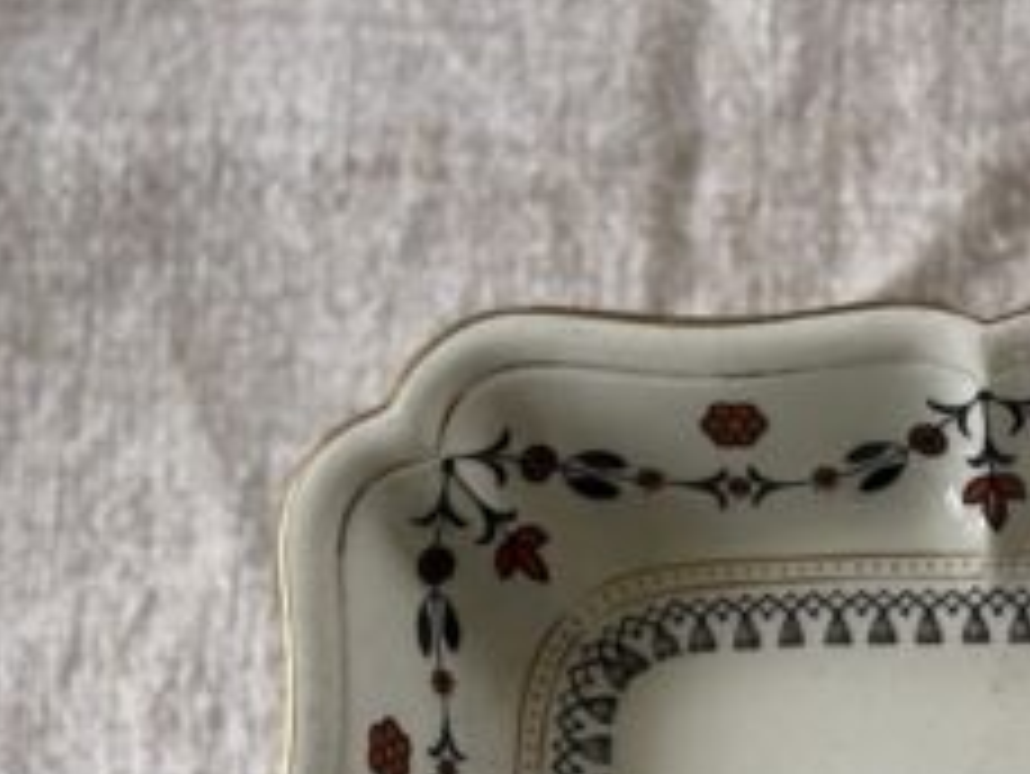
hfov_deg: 14.3
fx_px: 4049
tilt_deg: -80.9
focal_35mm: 136
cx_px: 1017
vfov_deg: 10.7
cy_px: 986
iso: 160
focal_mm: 5.96
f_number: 1.6
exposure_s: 1/51
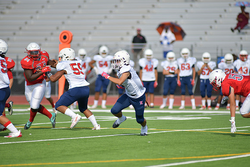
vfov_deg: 4.6
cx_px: 125
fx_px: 2084
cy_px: 84
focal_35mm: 300
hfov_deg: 6.9
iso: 125
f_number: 3.5
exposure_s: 1/2000
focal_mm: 300
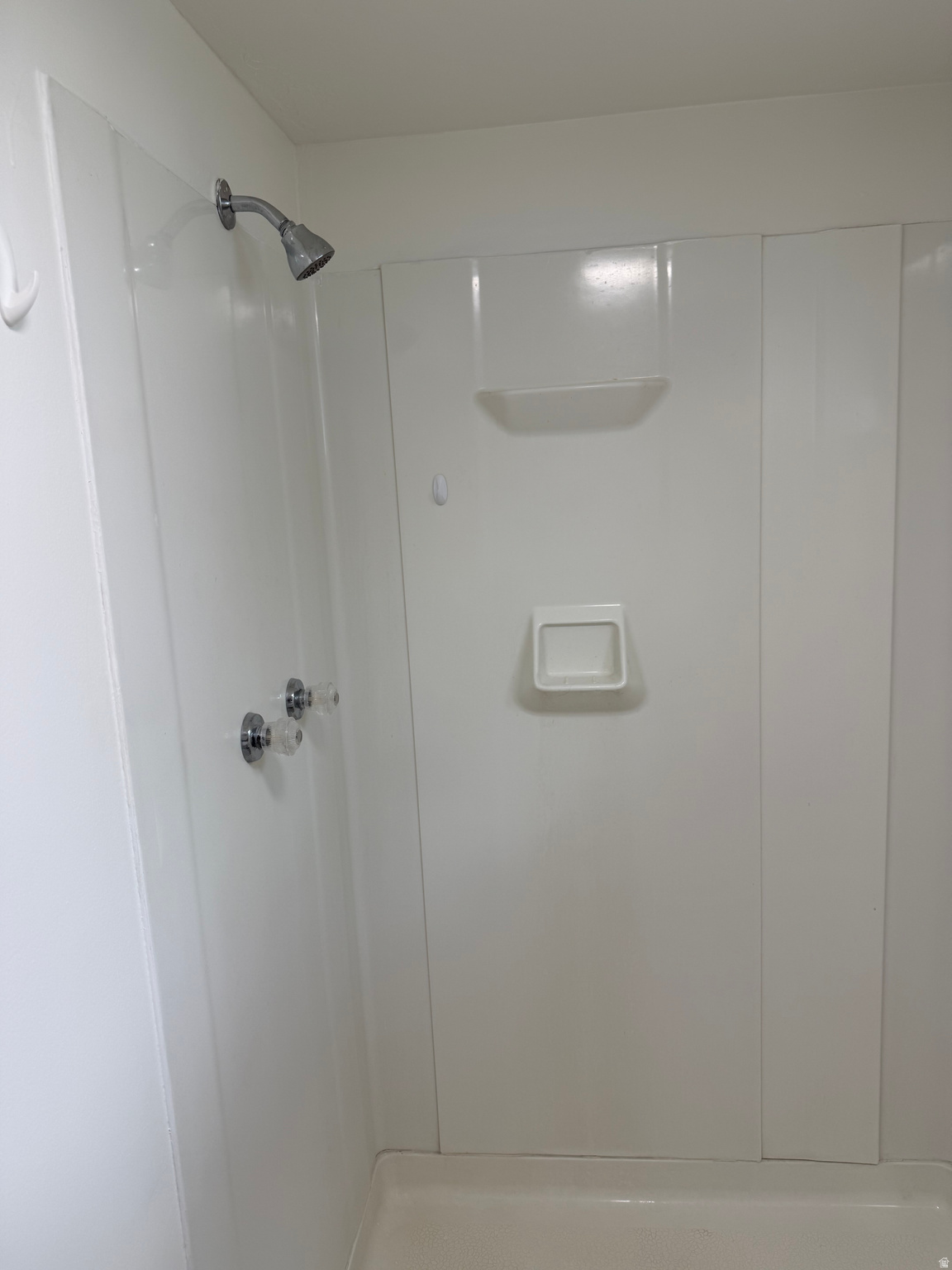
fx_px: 880
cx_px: 476
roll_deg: +3.9
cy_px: 635
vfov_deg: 71.6
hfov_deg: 56.8
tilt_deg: -10.3
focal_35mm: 24
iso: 64
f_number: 1.78
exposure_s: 1/162
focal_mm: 6.76
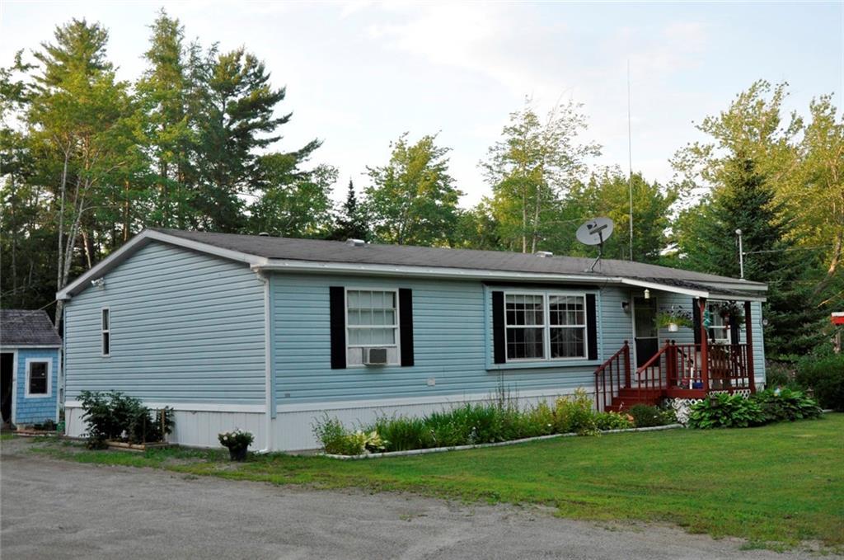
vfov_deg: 29.8
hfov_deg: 43.7
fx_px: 1053
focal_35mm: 45
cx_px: 422
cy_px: 280
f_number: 10
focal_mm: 30
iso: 800
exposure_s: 1/400
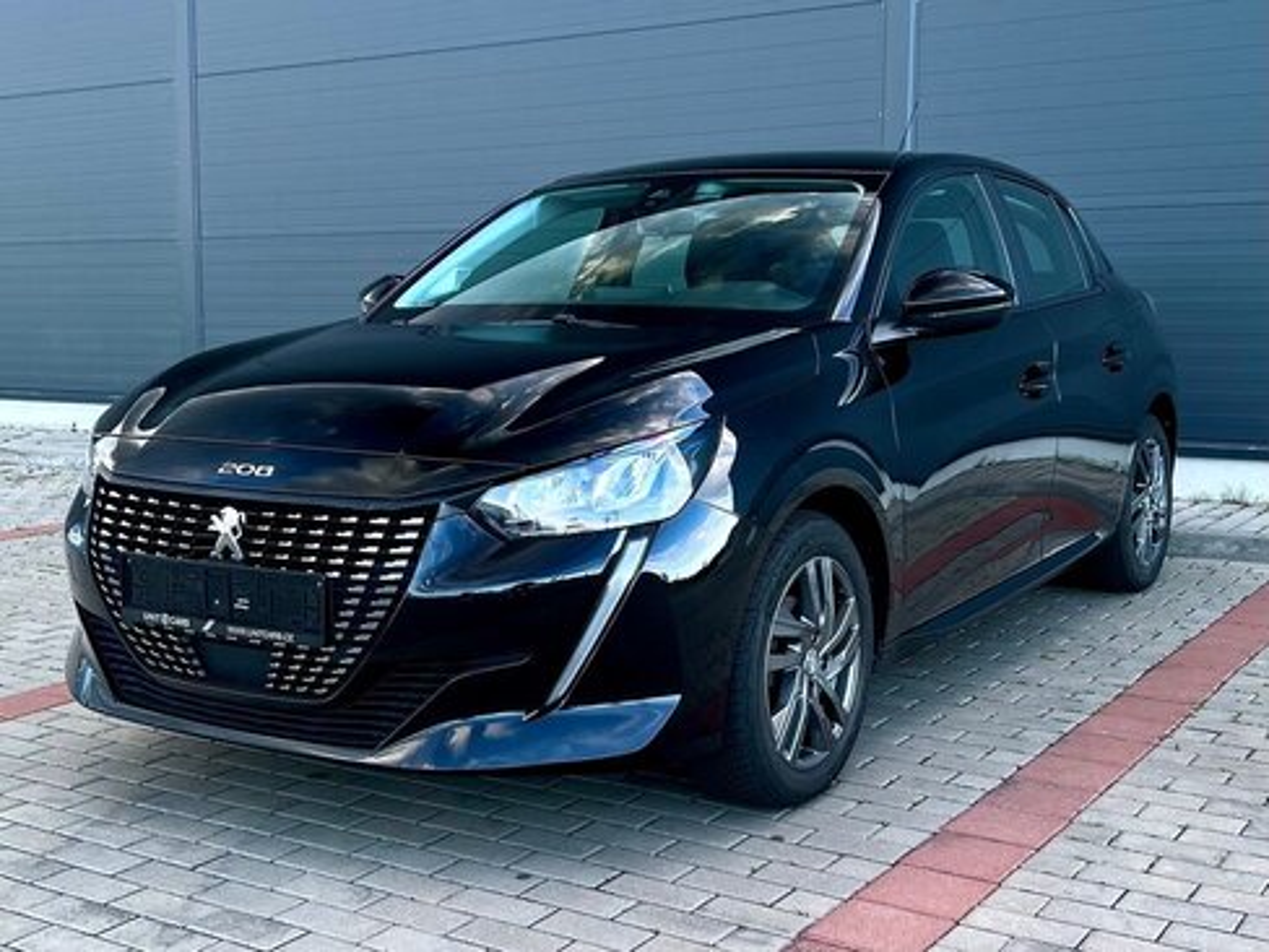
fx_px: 953
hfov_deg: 67.3
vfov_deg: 53.1
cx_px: 634
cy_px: 476
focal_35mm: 26
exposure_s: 1/121
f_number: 1.5
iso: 64
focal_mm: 5.7
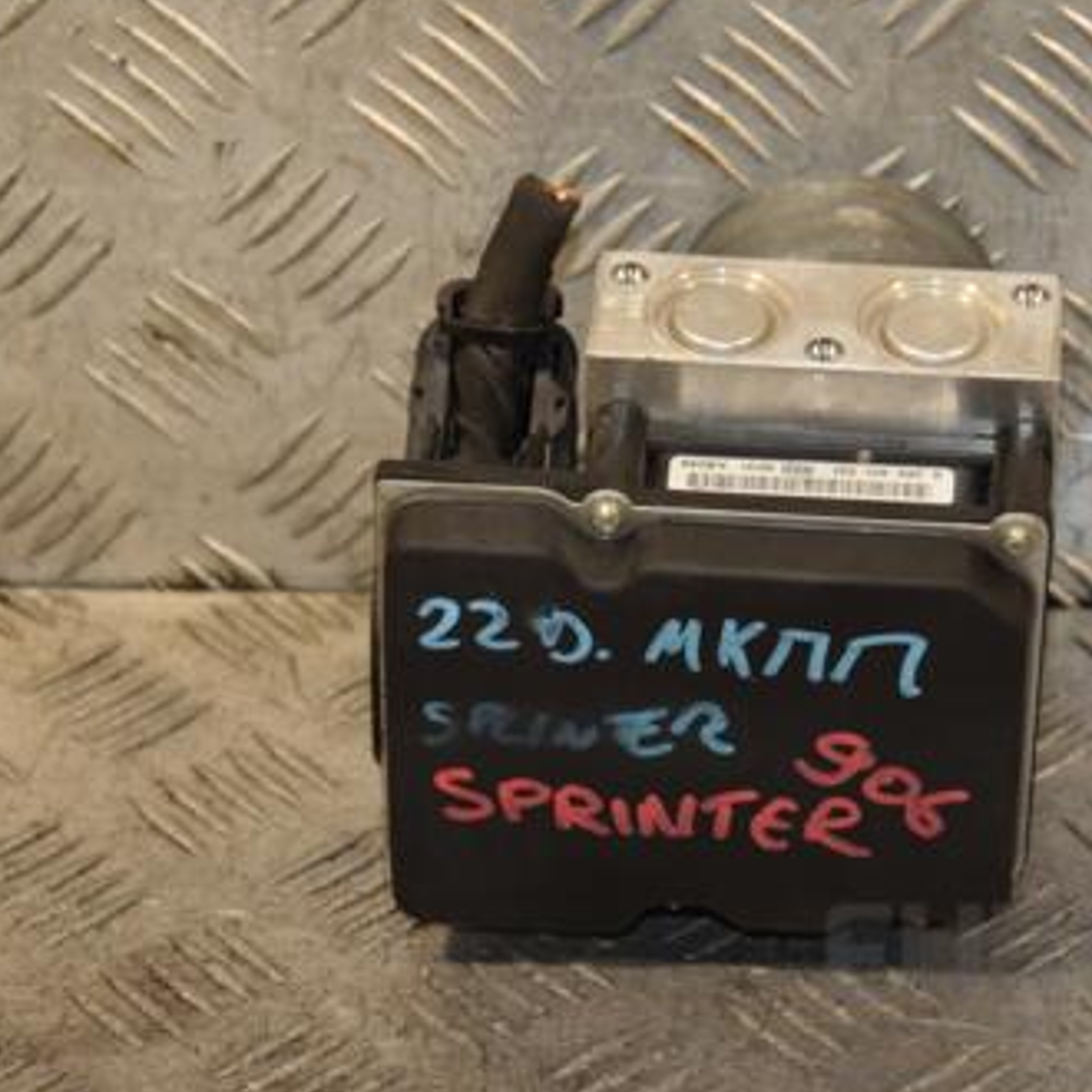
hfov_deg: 11.4
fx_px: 5461
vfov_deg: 11.4
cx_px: 764
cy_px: 513
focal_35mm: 153
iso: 800
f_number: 5.3
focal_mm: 66
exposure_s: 1/160
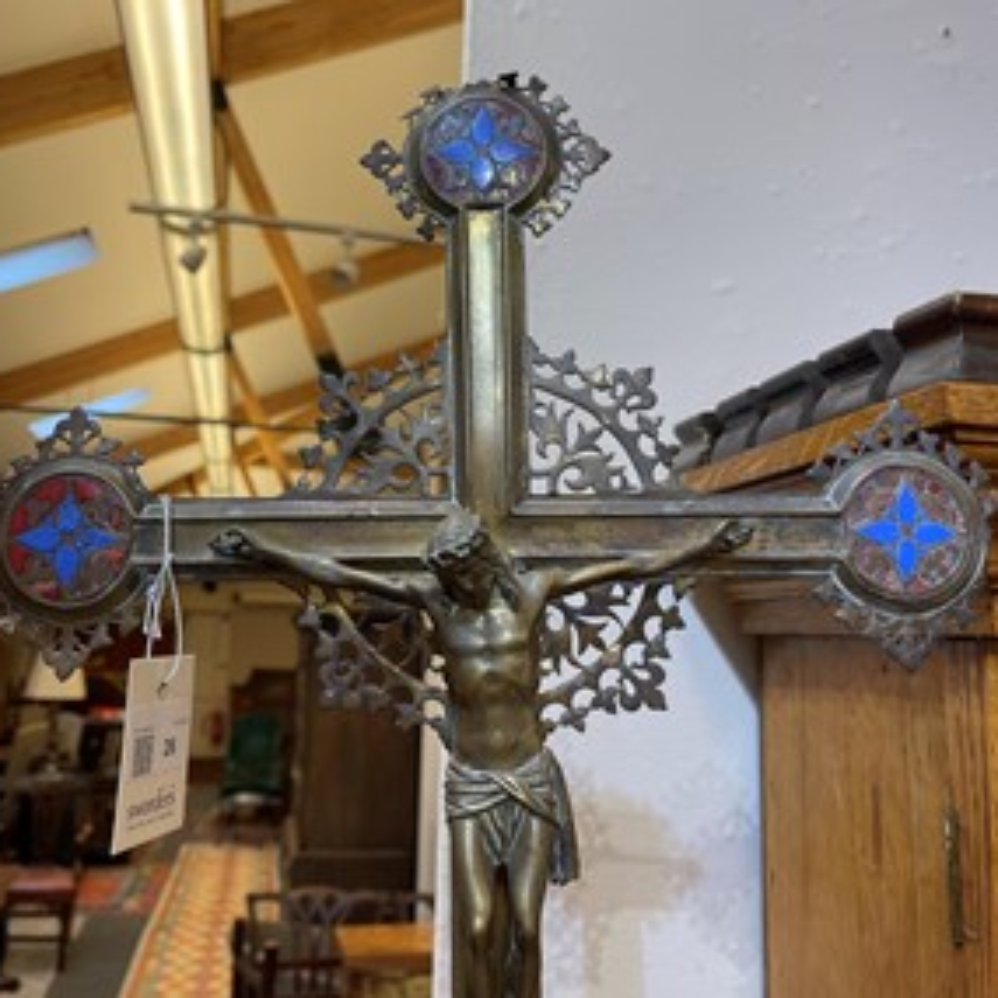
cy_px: 473
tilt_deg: +10.9
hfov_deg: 52.5
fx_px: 1011
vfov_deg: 52.5
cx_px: 480
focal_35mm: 31
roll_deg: -1.8
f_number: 1.6
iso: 100
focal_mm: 5.1
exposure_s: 1/100
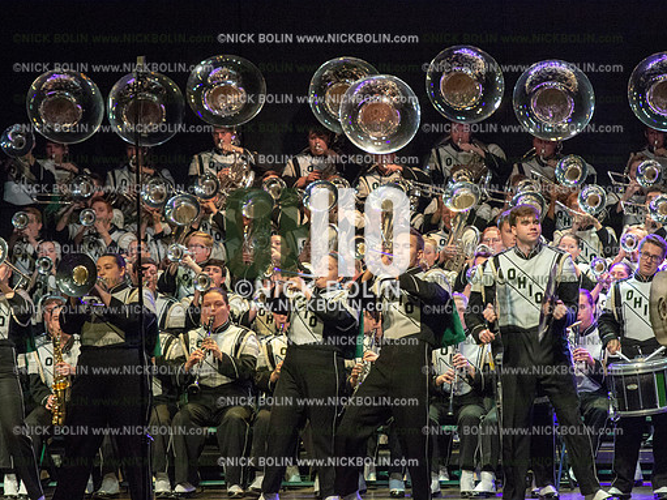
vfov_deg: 6.2
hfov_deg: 8.3
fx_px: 4623
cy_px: 249
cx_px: 317
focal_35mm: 240
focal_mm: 220
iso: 8000
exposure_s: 1/400
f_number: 5.6
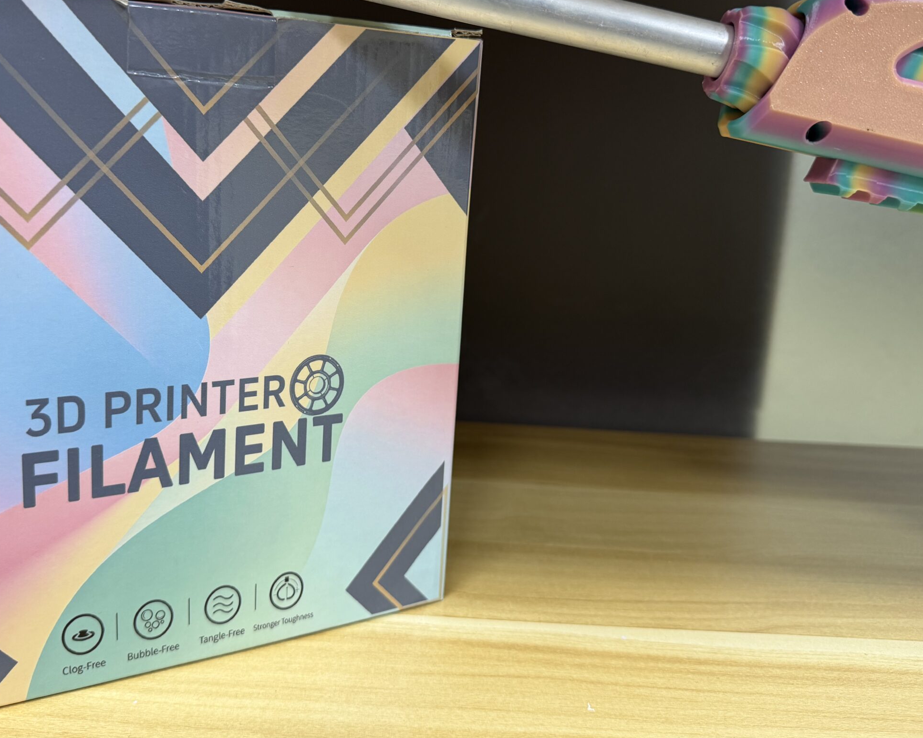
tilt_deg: -10.7
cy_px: 298
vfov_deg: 46.9
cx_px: 383
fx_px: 847
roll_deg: -2.3
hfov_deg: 56.9
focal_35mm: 31
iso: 125
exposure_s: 1/50
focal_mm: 6.76
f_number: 1.78
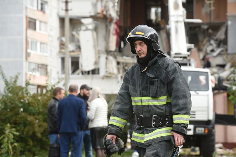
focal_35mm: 135
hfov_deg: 15.2
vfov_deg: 10.2
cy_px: 78
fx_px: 885
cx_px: 118
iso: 800
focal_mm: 135
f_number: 5.6
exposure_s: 1/1000
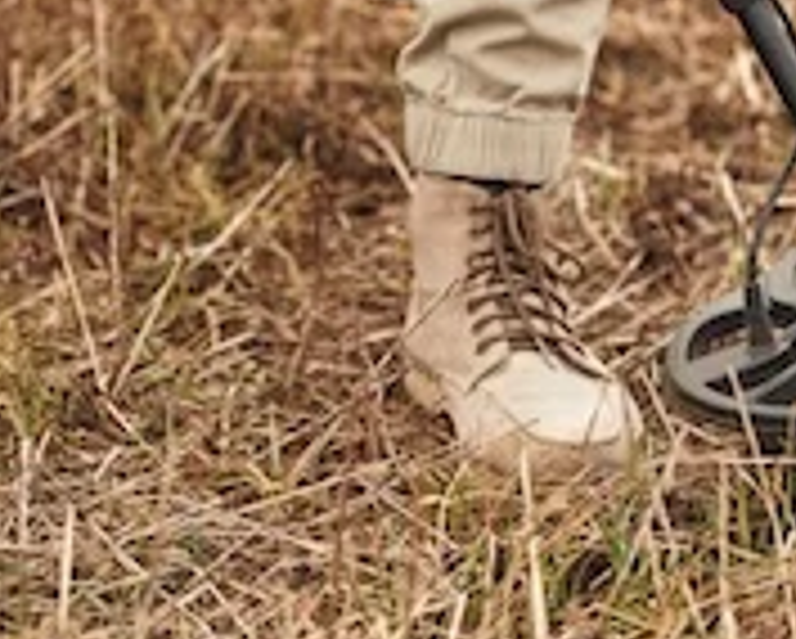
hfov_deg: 7.1
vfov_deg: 5.7
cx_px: 765
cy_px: 187
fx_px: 6368
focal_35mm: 270
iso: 200
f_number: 2.8
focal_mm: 102
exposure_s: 1/500
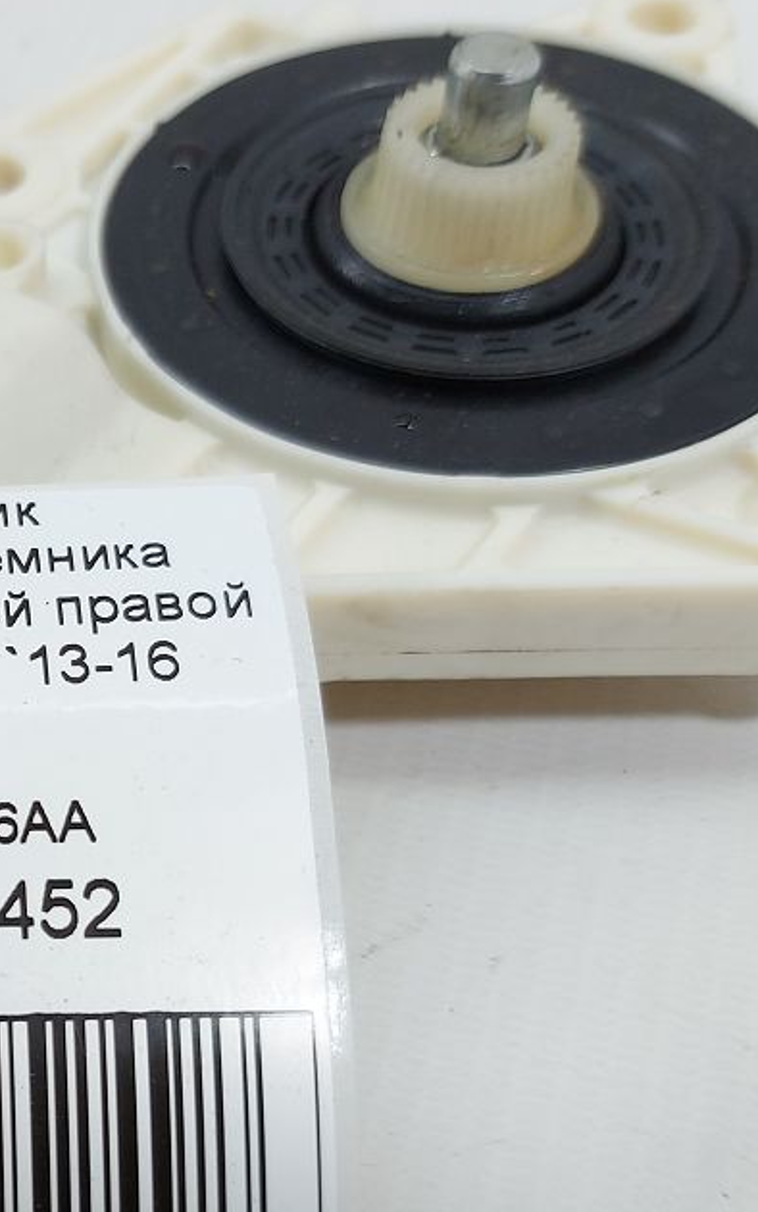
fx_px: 1850
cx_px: -213
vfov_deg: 36.0
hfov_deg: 21.1
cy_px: 796
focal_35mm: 56
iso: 40
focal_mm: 5.23
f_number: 1.8
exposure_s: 1/50
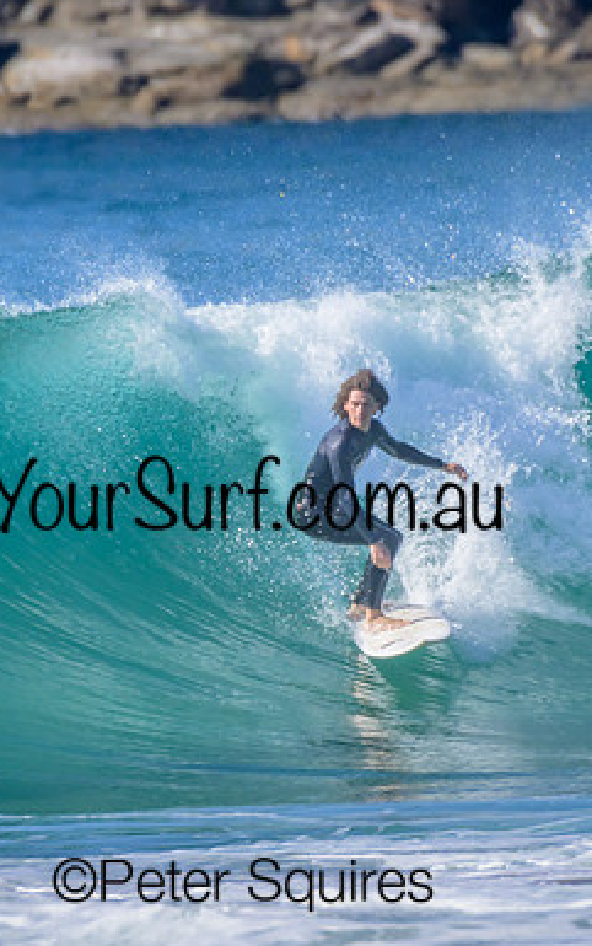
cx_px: 243
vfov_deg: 1.4
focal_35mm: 1536
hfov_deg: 0.9
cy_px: 473
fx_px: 39606
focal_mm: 1000
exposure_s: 1/2000
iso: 1400
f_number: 11
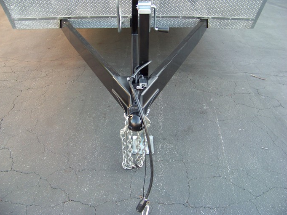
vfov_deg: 38.7
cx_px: 142
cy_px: 105
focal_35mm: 37
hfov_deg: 50.1
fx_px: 307
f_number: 2.8
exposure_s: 1/40
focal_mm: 5.85
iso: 72
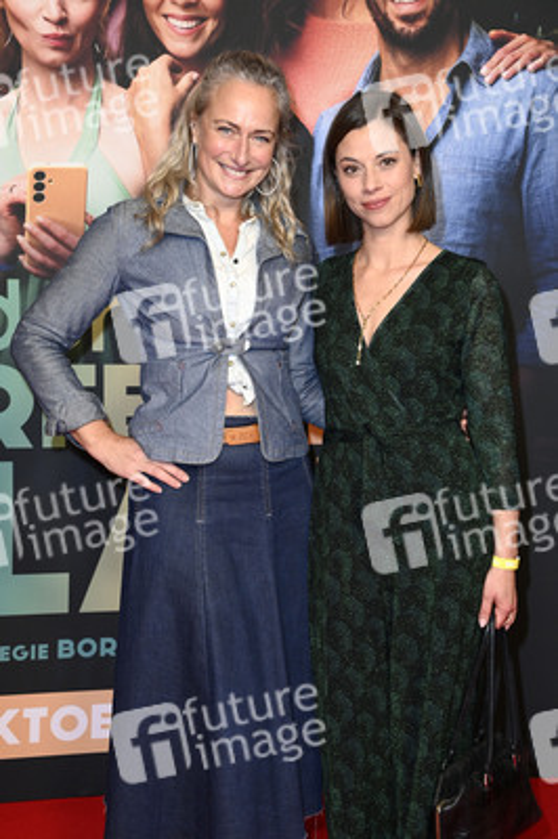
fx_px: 1444
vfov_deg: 32.4
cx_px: 279
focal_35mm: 62
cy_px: 420
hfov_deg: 21.9
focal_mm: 62
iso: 1600
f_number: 5.6
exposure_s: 1/200
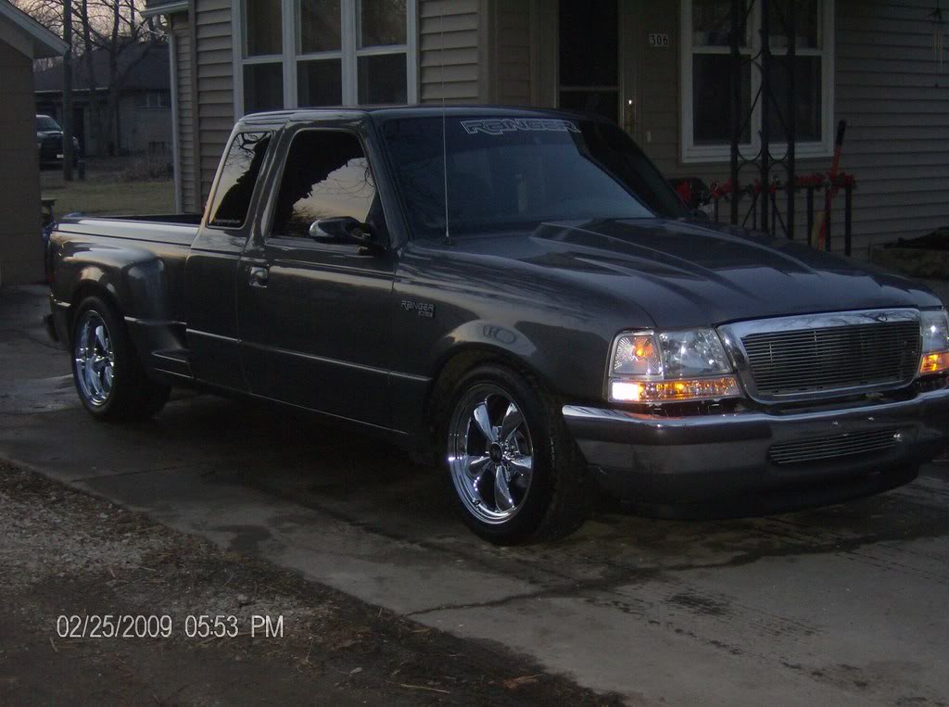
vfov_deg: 26.0
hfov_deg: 34.4
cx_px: 474
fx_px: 1532
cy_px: 354
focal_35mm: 56
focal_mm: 9.3
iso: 200
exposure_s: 1/82.2
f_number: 3.4
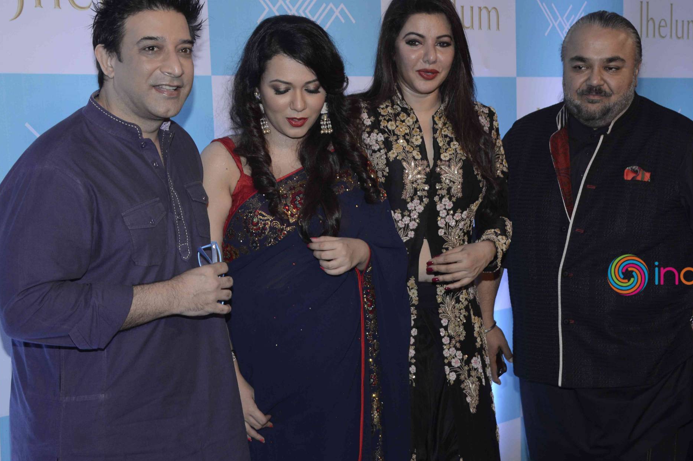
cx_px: 414
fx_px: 1301
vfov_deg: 20.1
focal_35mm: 68
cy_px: 202
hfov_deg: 29.8
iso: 400
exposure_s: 1/160
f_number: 6.3
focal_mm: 35
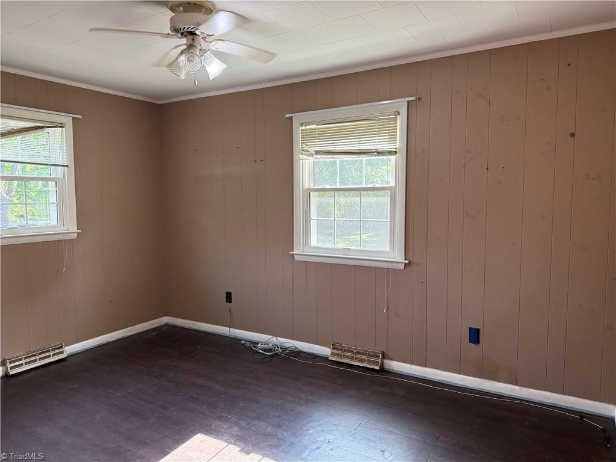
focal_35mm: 24
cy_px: 231
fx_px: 427
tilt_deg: -4.4
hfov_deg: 71.6
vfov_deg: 56.8
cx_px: 308
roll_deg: +0.2
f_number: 1.78
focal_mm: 6.76
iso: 200
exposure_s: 1/130
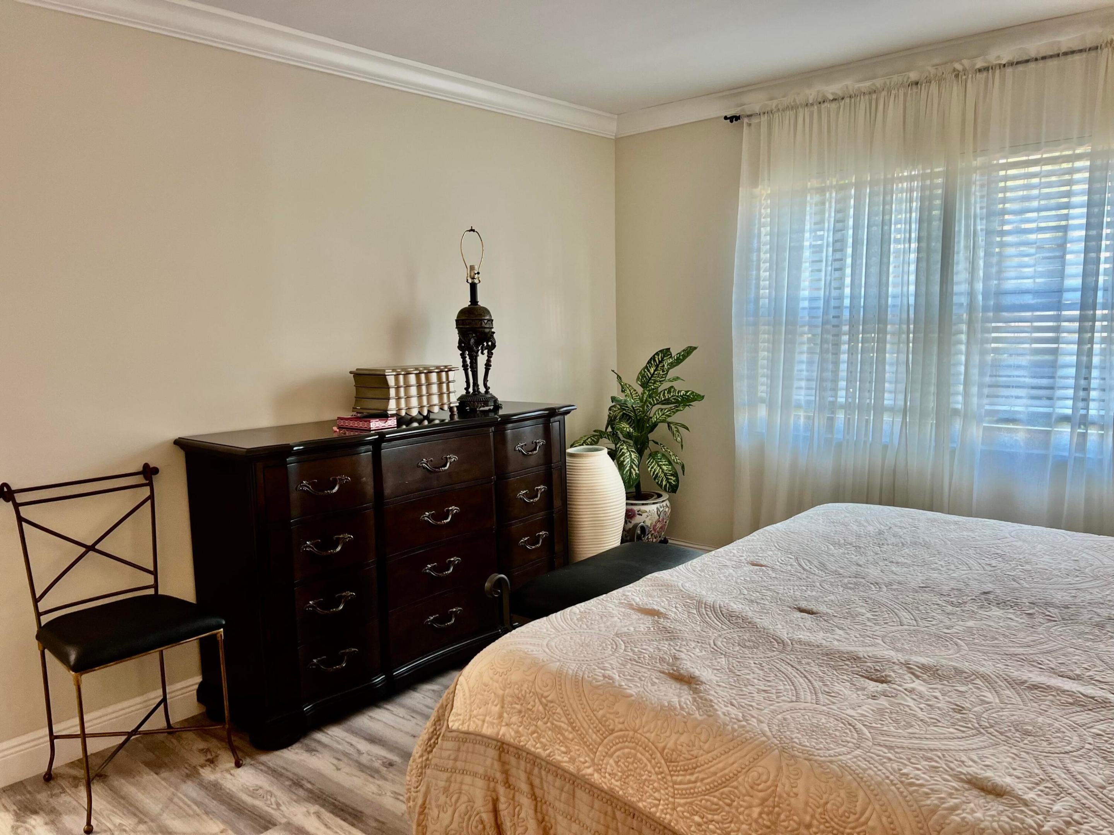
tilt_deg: -8.3
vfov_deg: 53.1
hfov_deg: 67.3
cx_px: 557
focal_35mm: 26
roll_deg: +1.7
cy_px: 418
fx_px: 837
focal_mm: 5.7
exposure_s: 1/60
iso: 64
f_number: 1.5
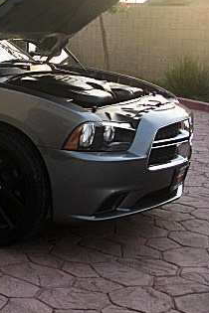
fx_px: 662
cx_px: -88
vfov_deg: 26.6
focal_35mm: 76
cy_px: 134
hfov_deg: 16.6
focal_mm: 6.3
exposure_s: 1/100
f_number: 2.8
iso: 50
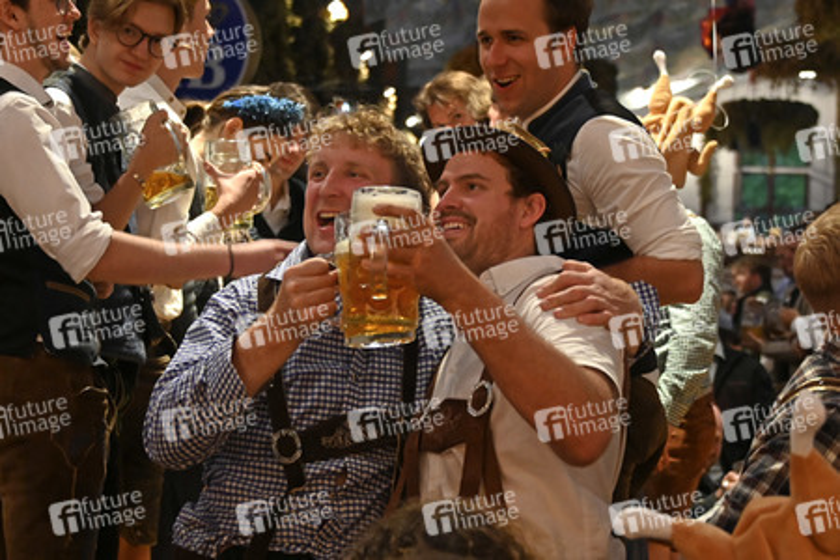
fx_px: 2170
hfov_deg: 21.9
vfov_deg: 14.7
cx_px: 420
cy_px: 280
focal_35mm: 93
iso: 5000
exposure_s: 1/160
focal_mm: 62
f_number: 4.8
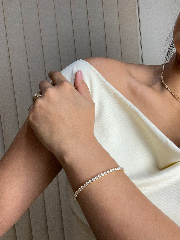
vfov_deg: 60.0
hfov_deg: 46.8
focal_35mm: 30
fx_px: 208
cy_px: 120
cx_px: 90
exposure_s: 1/60
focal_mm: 2.69
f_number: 1.9
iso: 50
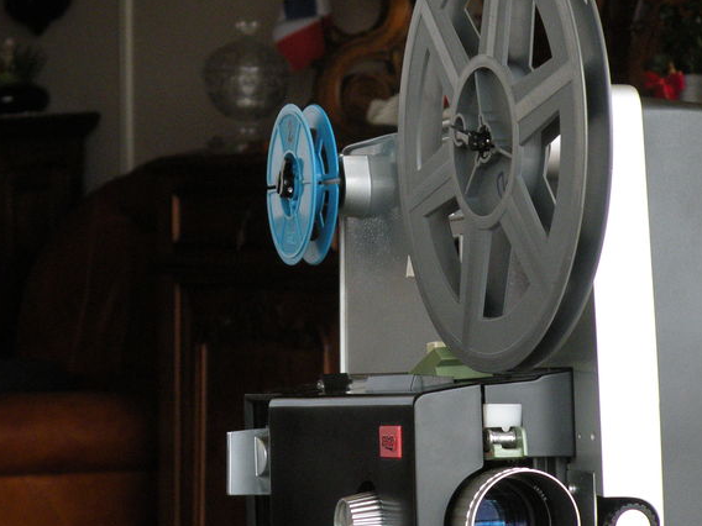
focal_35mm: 118
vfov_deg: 12.5
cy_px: 331
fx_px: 2393
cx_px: 467
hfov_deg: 16.7
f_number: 3.5
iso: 235
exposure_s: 1/60
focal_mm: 11.9
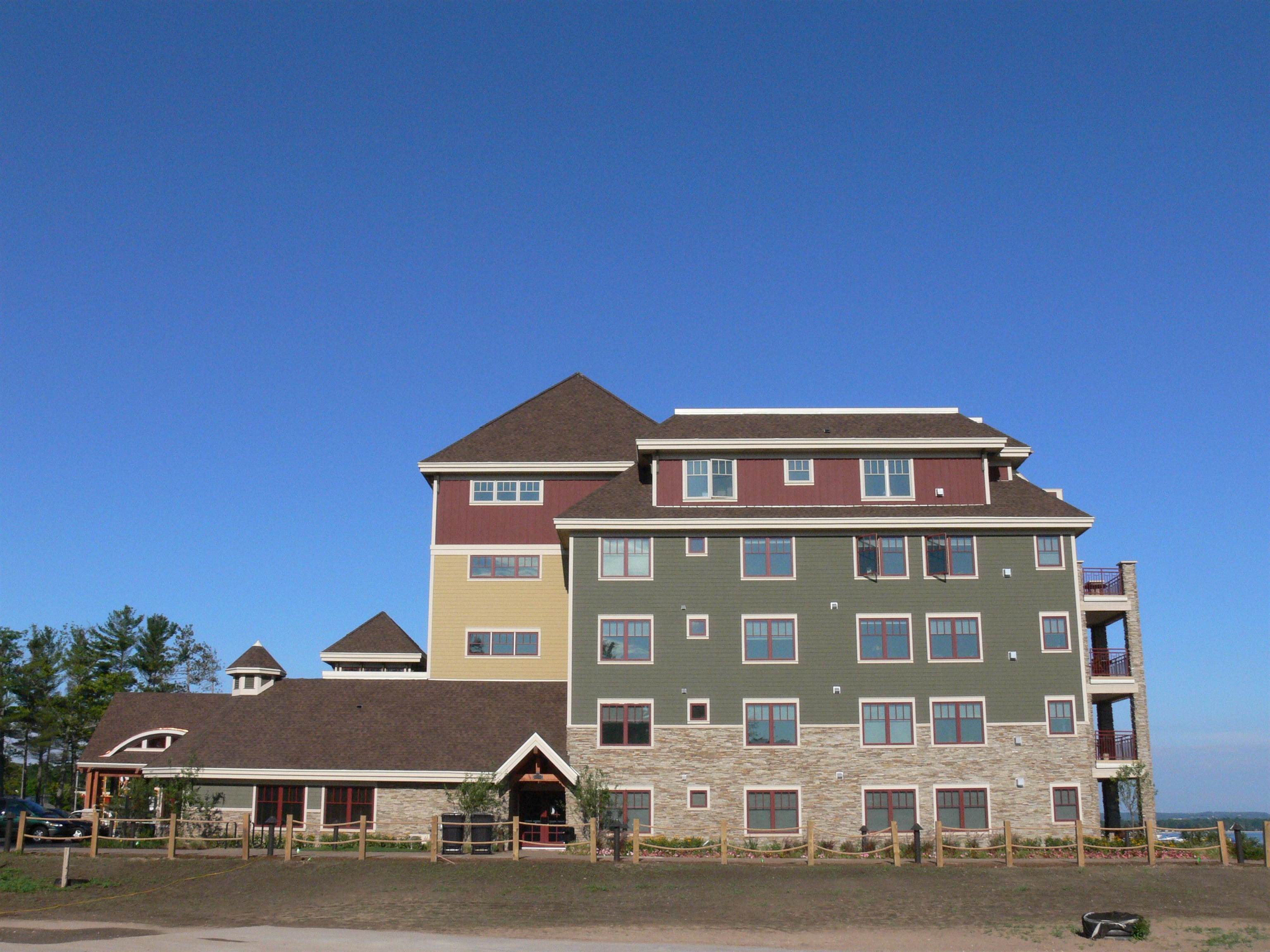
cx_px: 635
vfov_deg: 40.7
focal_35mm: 35
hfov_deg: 52.6
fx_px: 1284
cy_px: 476
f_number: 8
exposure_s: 1/800
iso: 200
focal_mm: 7.4
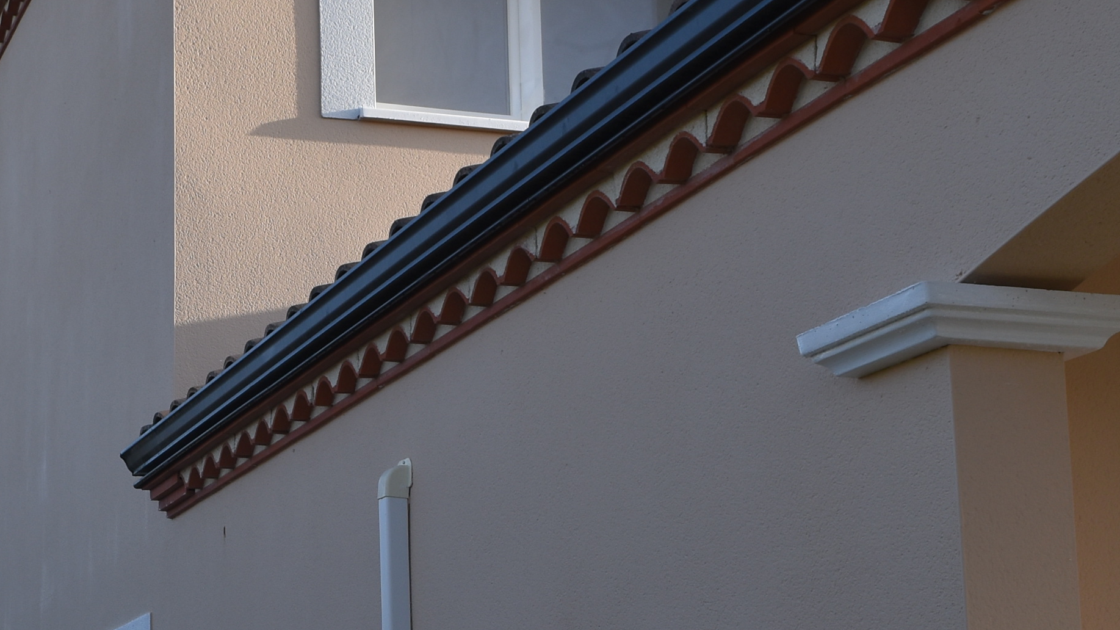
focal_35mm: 77
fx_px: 2287
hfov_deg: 26.8
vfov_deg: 15.5
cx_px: 163
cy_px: 553
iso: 200
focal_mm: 20
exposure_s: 1/250
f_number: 8
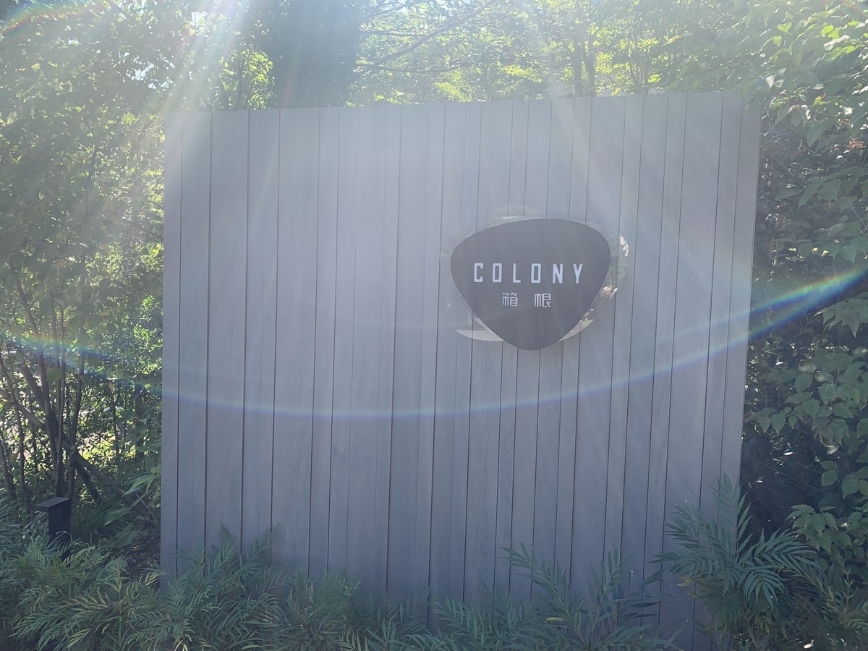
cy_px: 326
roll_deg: -1.9
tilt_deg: -1.8
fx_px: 652
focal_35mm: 26
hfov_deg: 67.3
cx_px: 434
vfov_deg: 53.1
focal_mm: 4.25
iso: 25
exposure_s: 1/446
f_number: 1.8
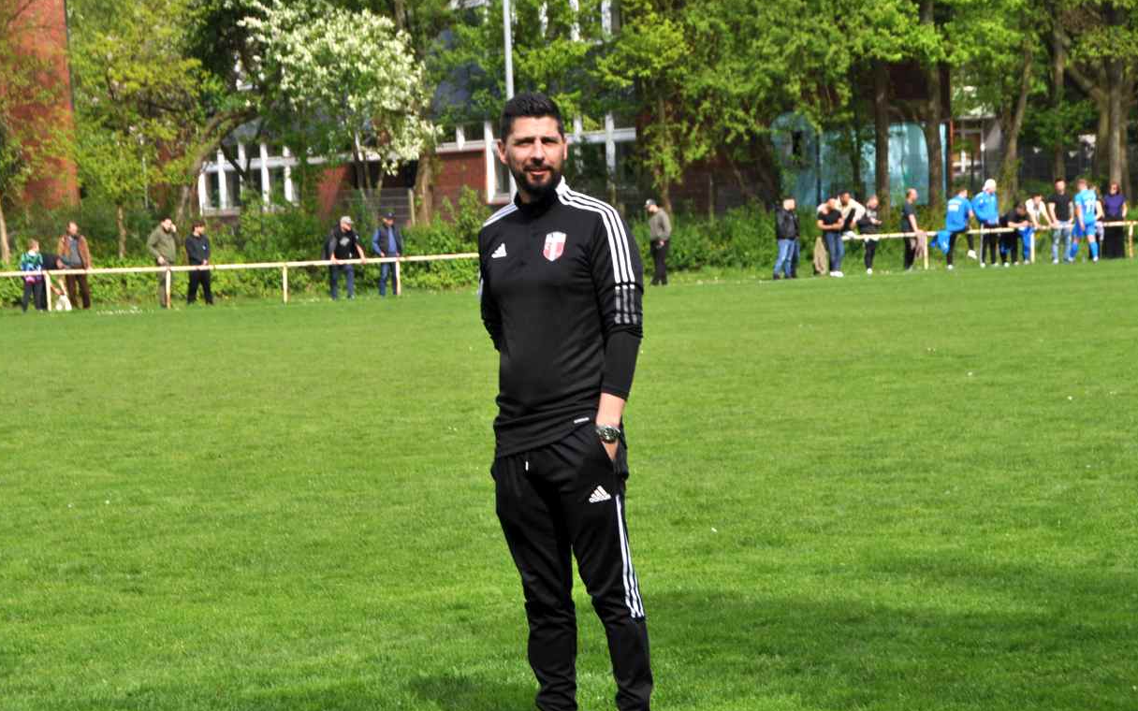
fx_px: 3738
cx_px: 561
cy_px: 363
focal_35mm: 121
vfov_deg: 10.9
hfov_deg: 17.3
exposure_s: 1/320
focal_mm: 75
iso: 200
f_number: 9
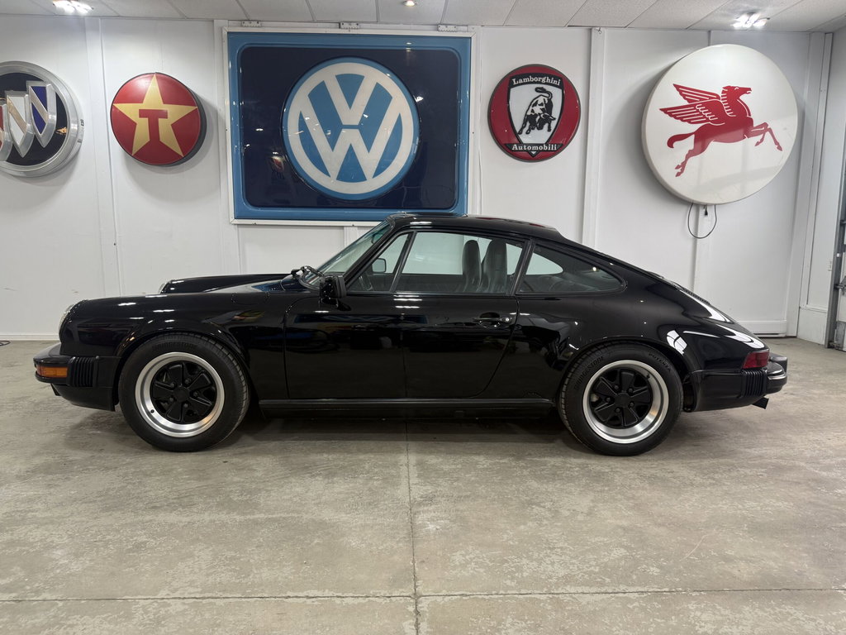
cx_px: 423
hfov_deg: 71.6
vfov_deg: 56.8
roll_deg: +0.0
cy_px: 318
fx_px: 587
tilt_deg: -7.4
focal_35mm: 24
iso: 125
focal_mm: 6.76
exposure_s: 1/120
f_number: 1.78
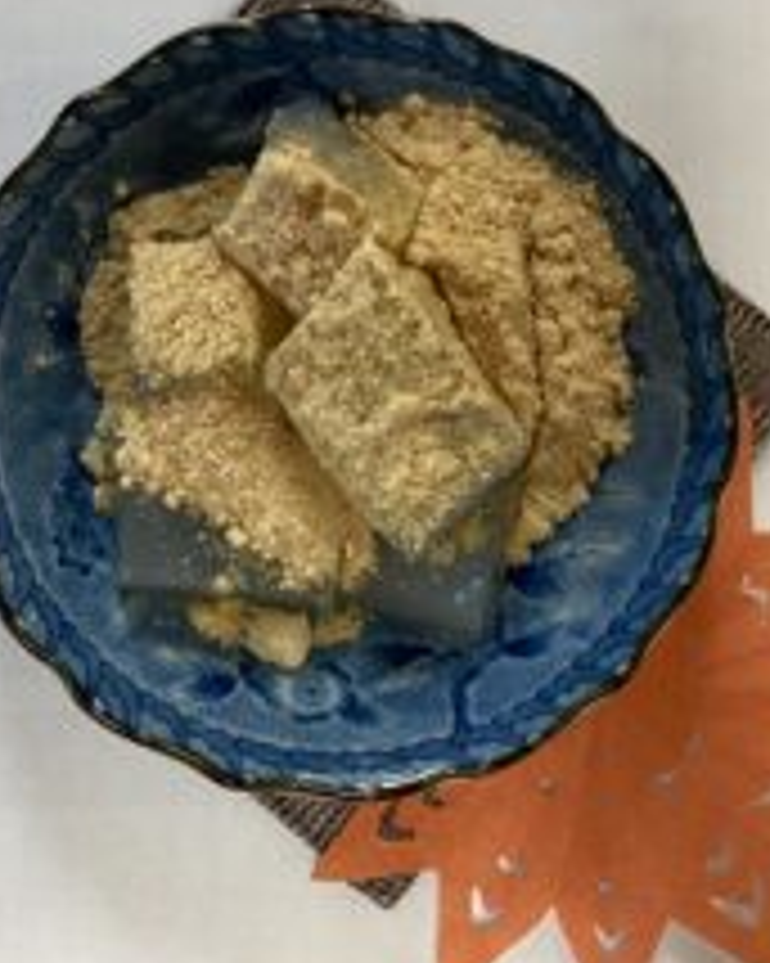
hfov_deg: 28.6
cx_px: 362
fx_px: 1511
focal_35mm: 53
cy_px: 430
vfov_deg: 35.3
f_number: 2.4
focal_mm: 3.3
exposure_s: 1/60
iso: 160
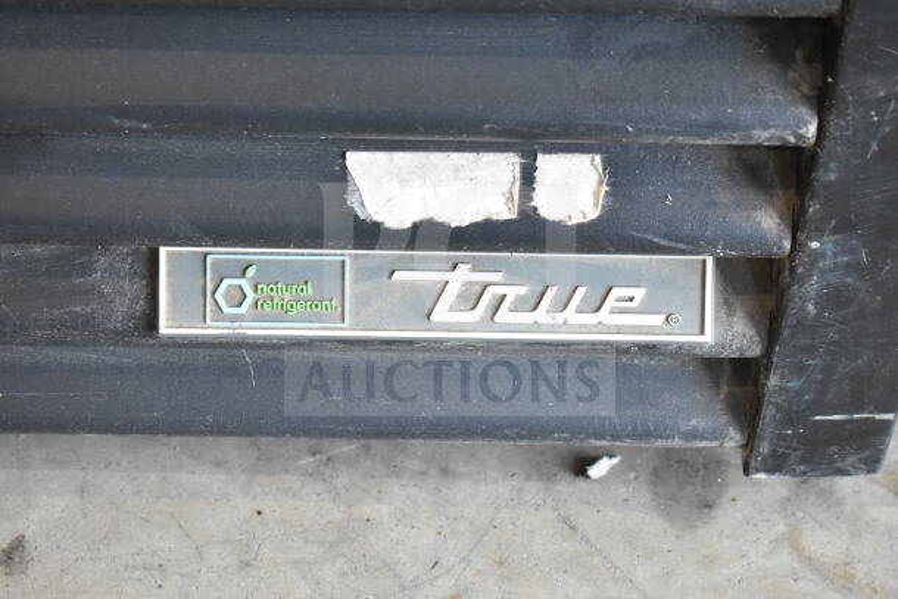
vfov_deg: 16.6
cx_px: 449
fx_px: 2058
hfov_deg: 24.6
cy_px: 300
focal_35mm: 82
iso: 2800
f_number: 5.6
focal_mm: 55
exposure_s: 1/100
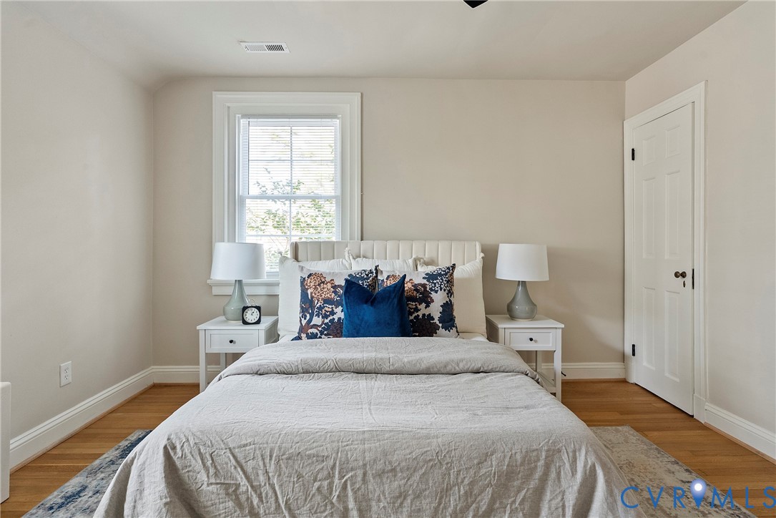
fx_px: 388
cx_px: 388
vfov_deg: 67.4
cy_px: 259
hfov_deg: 90.0
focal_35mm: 18
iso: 800
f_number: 8
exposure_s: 1/1.67
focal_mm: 18
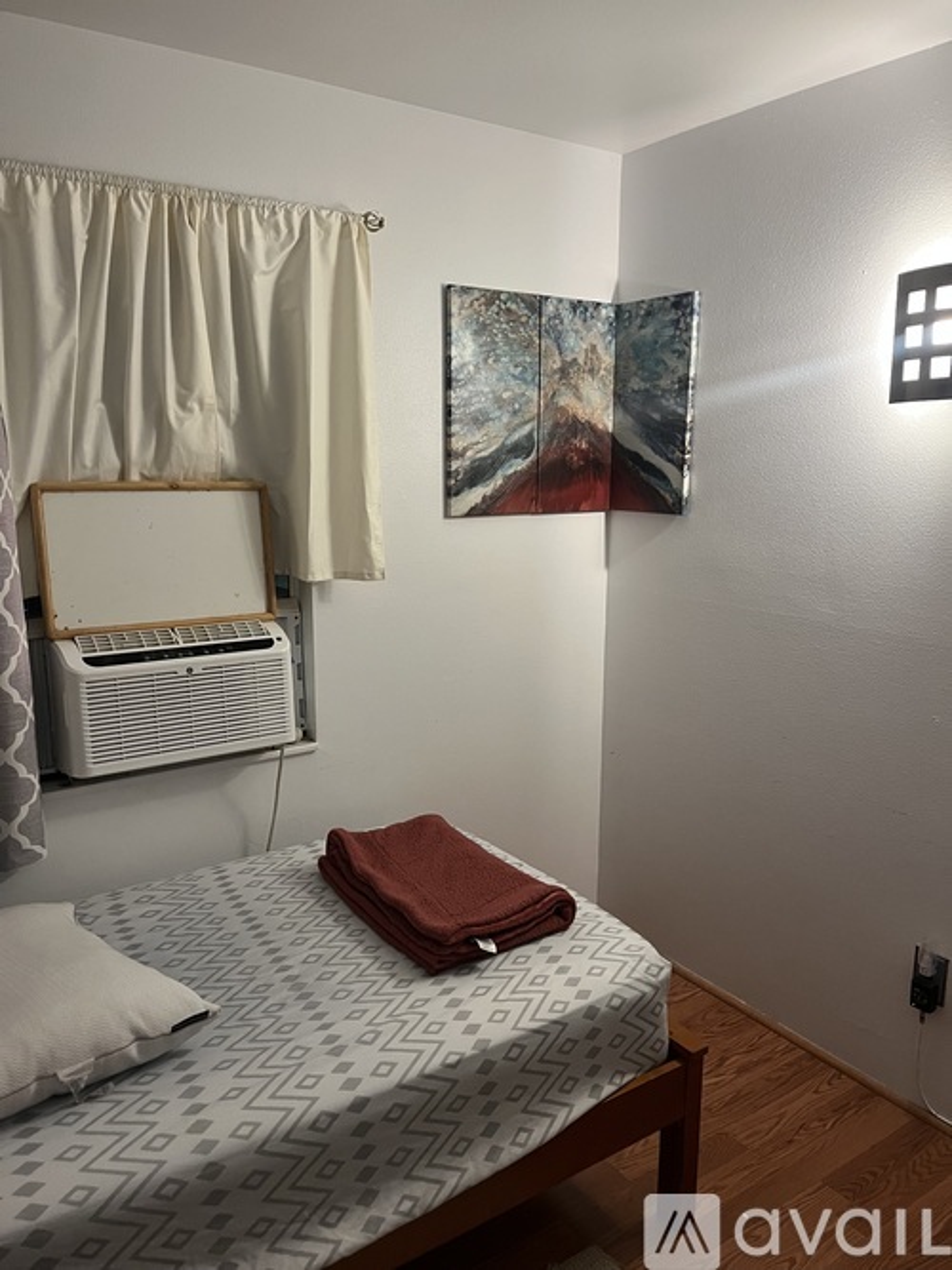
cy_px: 635
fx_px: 954
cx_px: 476
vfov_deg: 67.3
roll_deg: -0.1
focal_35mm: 26
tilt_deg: -10.2
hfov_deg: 53.0
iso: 320
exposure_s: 1/60
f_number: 1.6
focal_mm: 5.1
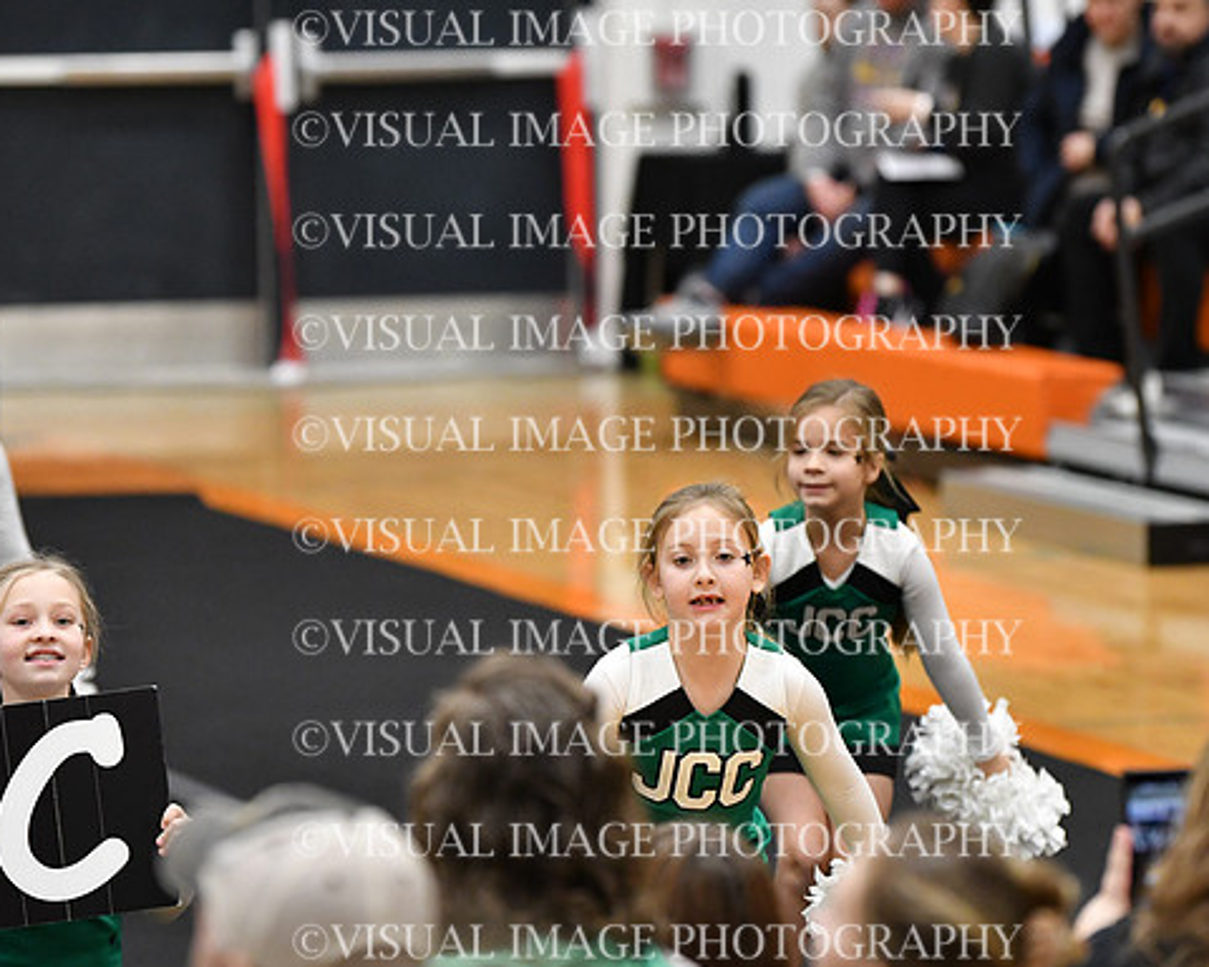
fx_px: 9124
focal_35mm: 255
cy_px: 485
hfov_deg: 7.6
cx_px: 657
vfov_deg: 6.1
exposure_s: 1/800
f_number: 2.8
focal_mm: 150
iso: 4000
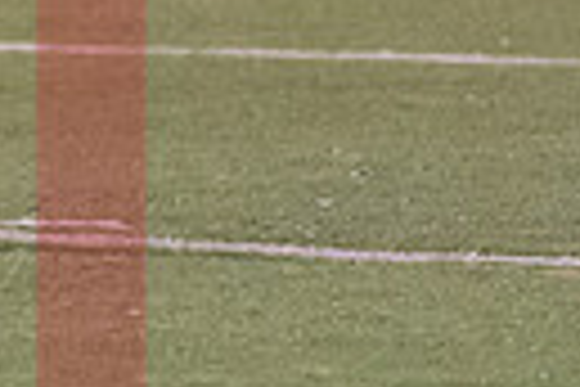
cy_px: -307
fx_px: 25260
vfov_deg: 0.9
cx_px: -2
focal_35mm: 1568
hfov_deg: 1.3
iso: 6400
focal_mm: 200
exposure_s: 1/800
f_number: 2.8
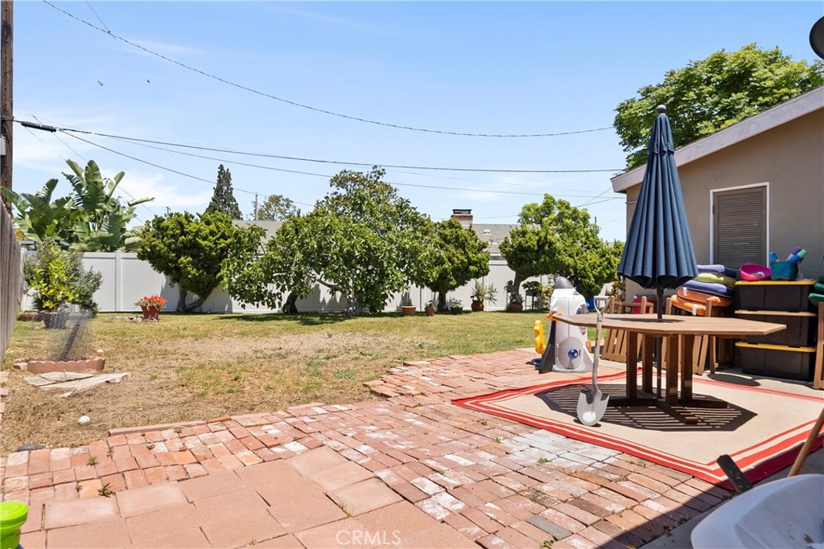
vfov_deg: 59.5
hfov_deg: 81.2
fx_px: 481
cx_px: 412
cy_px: 274
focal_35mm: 21
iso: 100
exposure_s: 1/100
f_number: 7.1
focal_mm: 14
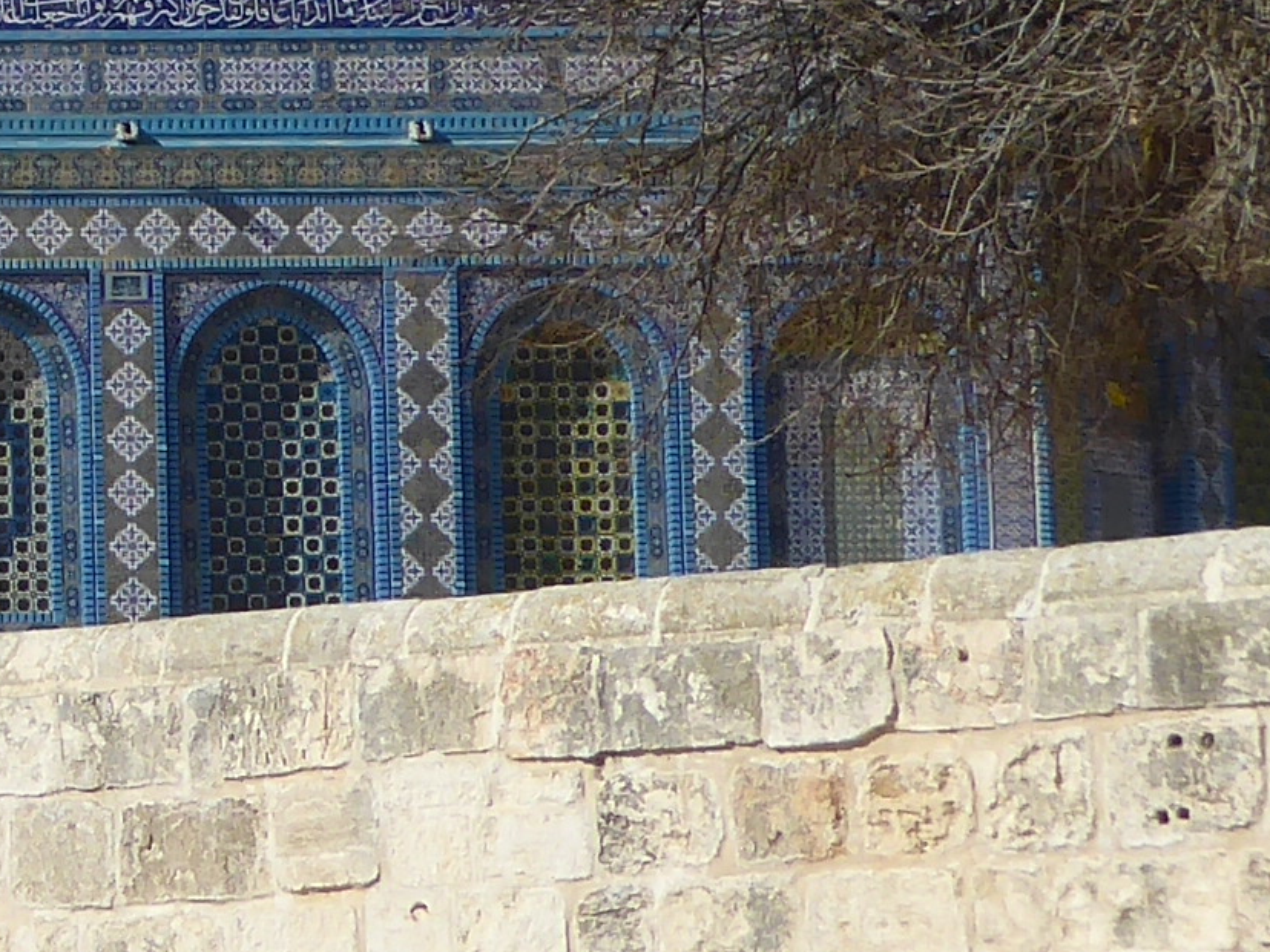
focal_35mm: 256
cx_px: -903
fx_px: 9392
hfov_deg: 7.5
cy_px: 74
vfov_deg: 5.8
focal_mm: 9
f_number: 4.1
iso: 80
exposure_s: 1/1000
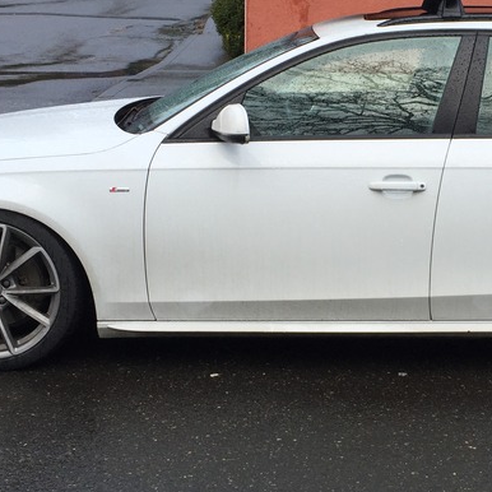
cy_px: 217
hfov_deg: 24.9
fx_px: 1093
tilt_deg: -11.3
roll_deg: -2.6
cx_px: 393
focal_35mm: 68
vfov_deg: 25.3
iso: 32
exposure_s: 1/146
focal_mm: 4.15
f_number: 2.2
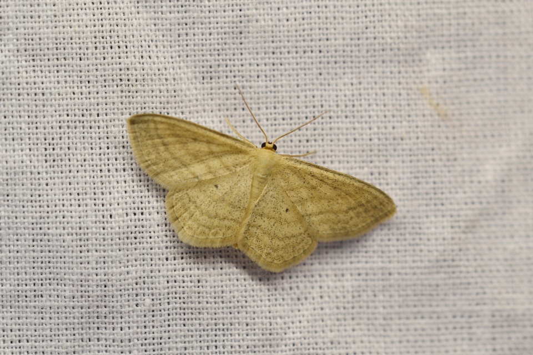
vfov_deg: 5.0
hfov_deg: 7.4
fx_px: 4108
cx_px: 266
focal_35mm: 278
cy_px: 178
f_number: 4.5
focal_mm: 185
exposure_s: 1/125
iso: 400
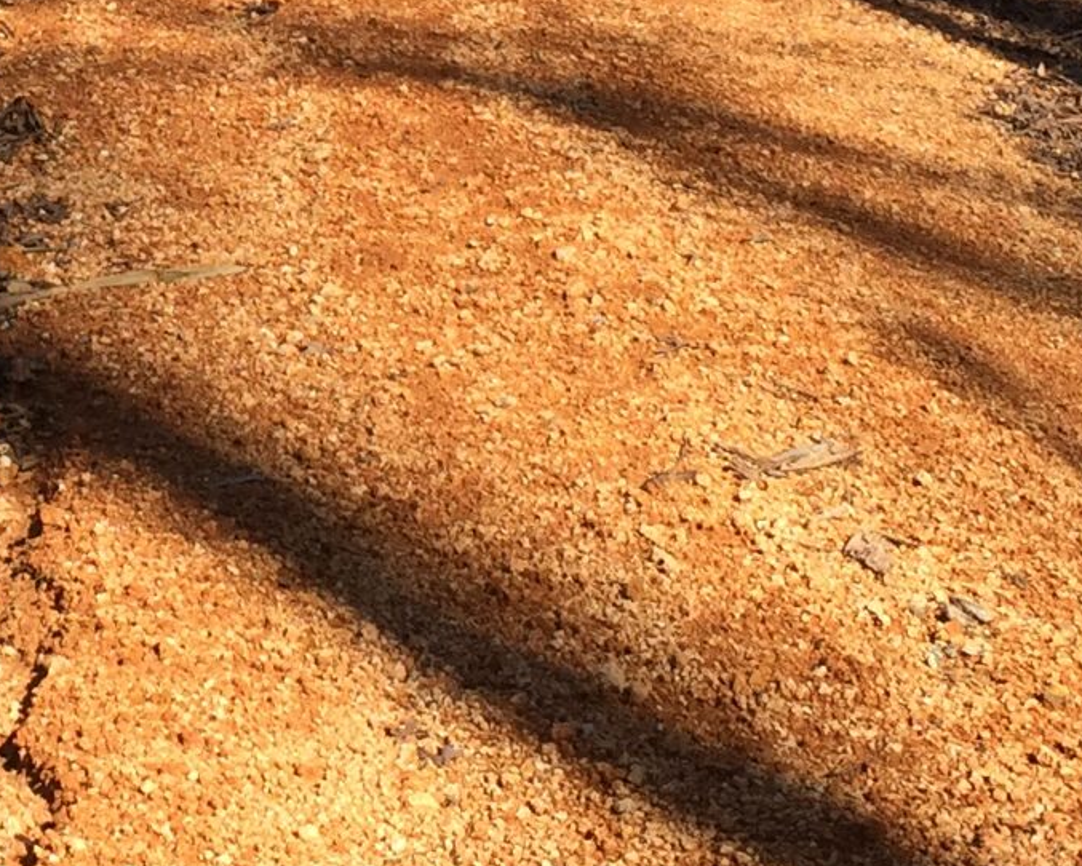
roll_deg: -1.3
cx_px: 30
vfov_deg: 14.1
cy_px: -61
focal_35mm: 107
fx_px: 3427
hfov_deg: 17.6
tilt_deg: -0.2
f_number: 2.2
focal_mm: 4.15
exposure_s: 1/1130
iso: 32
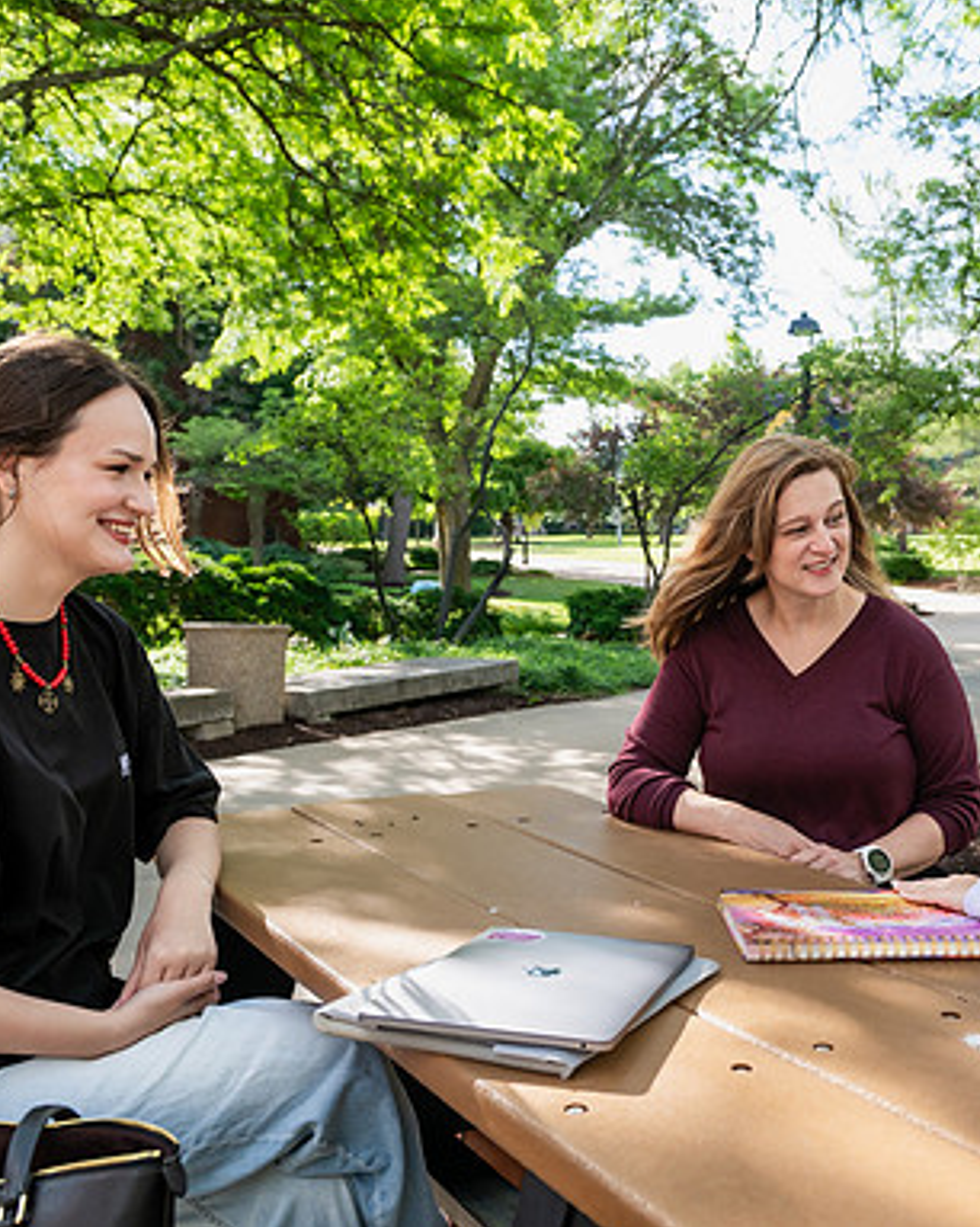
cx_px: 682
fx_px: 1343
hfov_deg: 39.4
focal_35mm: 37
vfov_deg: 49.1
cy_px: 610
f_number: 5
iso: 400
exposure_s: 1/320
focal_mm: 26
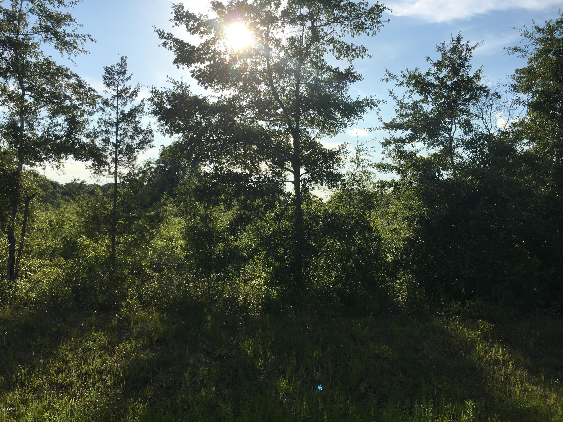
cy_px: 211
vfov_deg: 48.2
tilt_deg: +2.1
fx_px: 472
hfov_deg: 61.7
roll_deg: -2.4
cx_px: 282
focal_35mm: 29
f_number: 2.2
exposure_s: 1/2653
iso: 25
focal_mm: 4.15
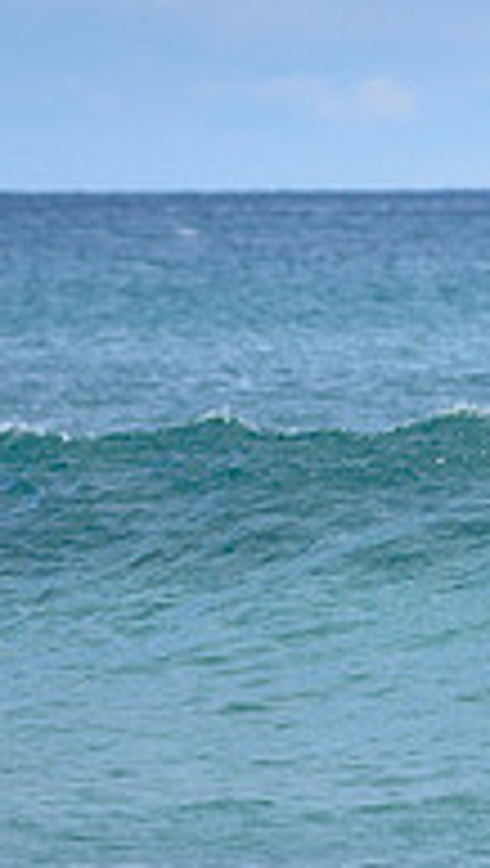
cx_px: 1249
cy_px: 436
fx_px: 17778
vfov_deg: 2.8
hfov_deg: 1.6
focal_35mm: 772
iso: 360
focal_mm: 200
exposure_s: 1/2000
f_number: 5.6
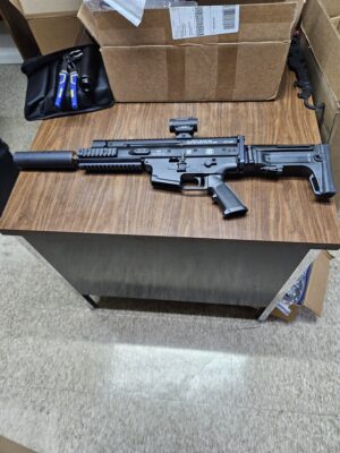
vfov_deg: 73.9
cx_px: 170
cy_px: 226
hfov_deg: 58.9
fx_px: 301
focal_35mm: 23
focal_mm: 5.4
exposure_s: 1/120
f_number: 1.8
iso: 320
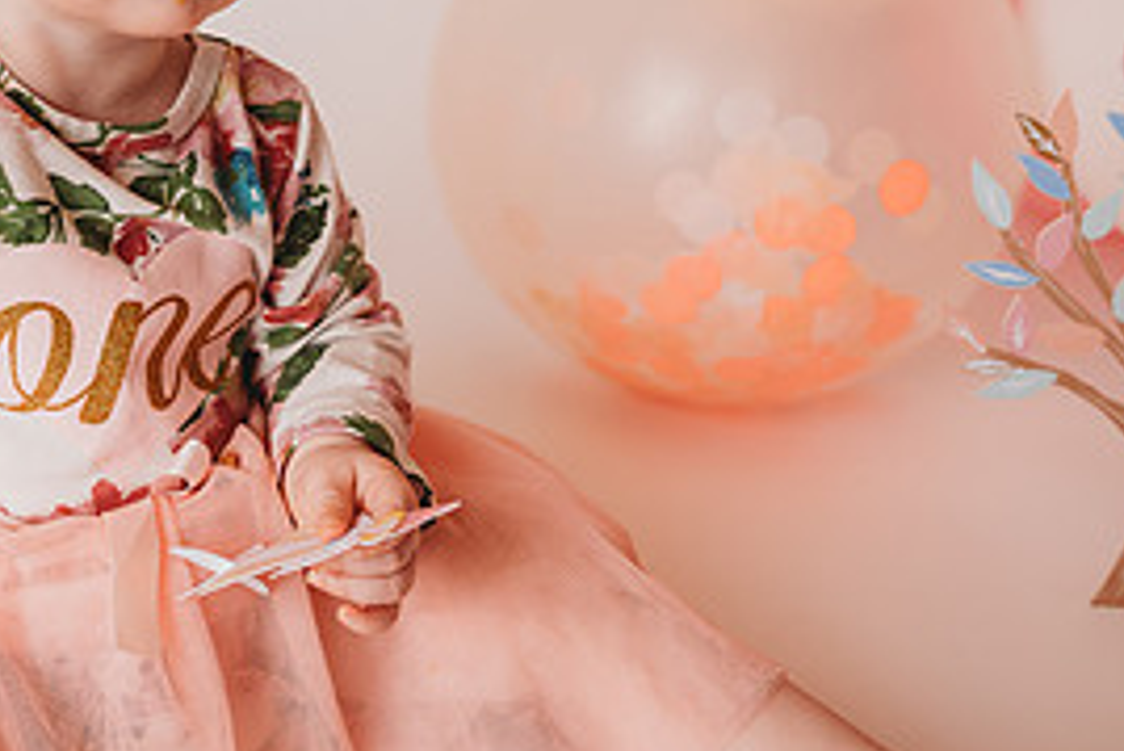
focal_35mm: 52
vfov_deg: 24.5
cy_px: -40
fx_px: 1624
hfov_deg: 35.7
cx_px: 92
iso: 100
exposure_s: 1/160
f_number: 2.8
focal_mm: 24
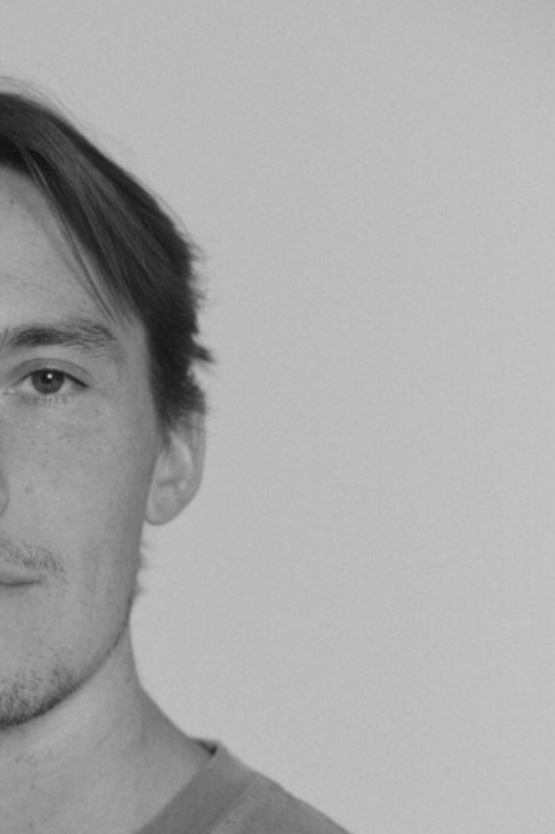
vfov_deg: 14.1
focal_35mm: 145
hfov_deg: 9.4
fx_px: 3357
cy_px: 719
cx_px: 8
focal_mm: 93.8
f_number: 4
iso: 800
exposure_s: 1/125
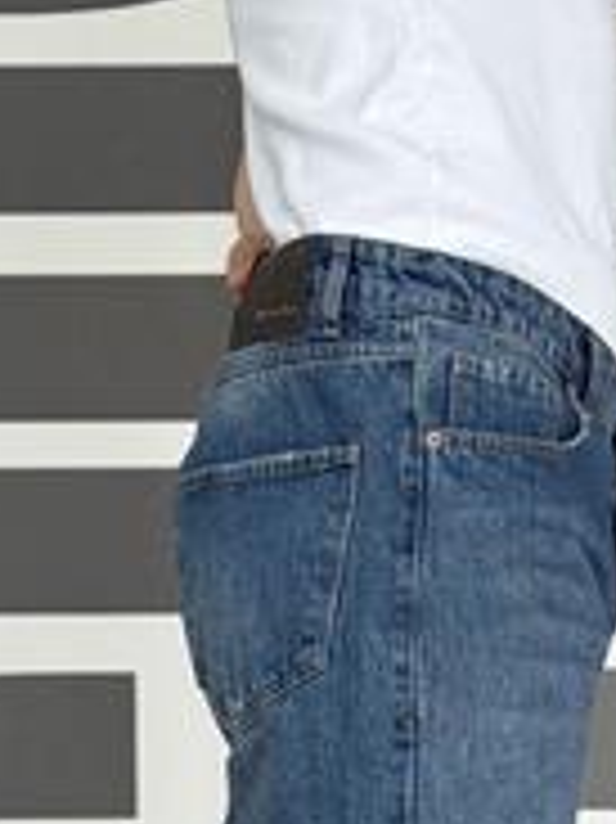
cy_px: 1042
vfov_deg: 13.6
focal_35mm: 140
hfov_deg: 10.6
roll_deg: +0.3
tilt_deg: +0.7
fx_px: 3326
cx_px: 288
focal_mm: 6.76
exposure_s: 1/259
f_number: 1.78
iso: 80
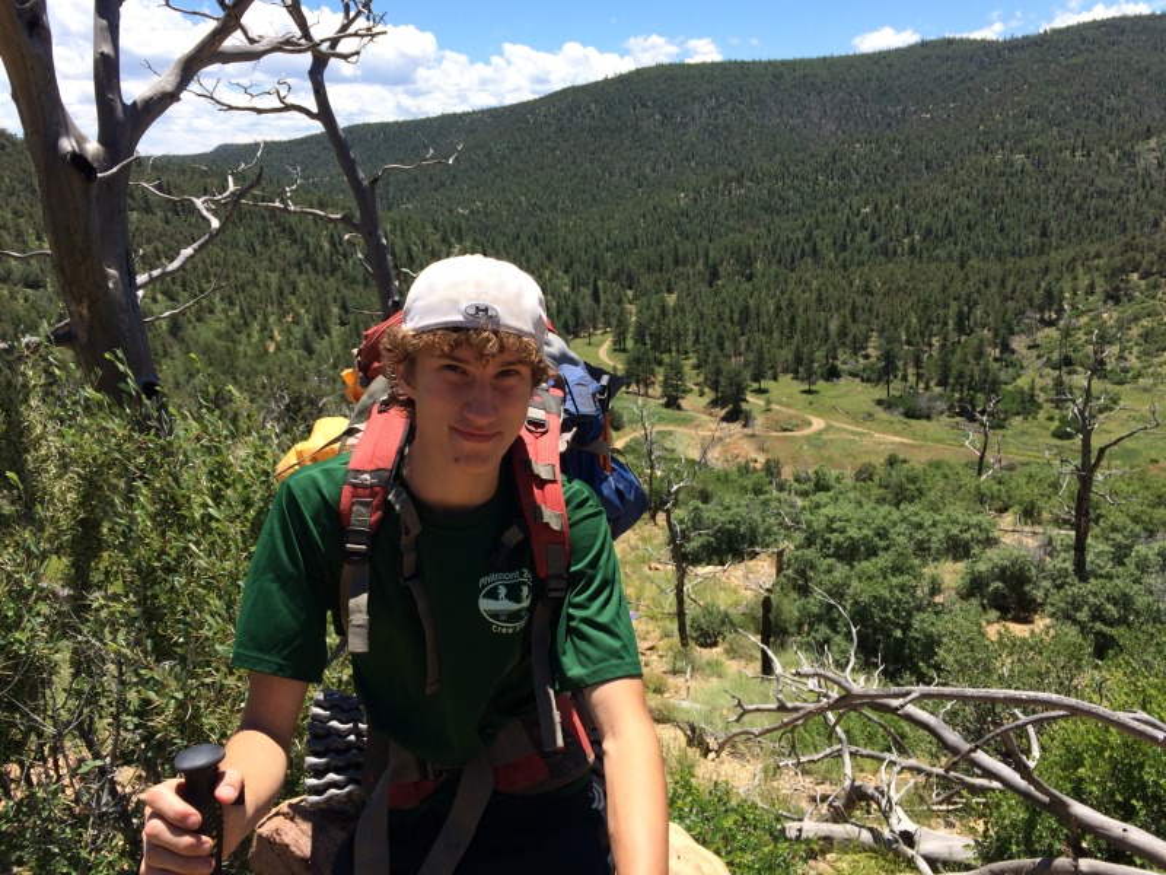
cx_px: 583
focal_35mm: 29
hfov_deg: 61.7
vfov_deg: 48.2
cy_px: 438
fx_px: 977
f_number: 2.2
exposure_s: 1/1466
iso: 32
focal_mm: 4.15
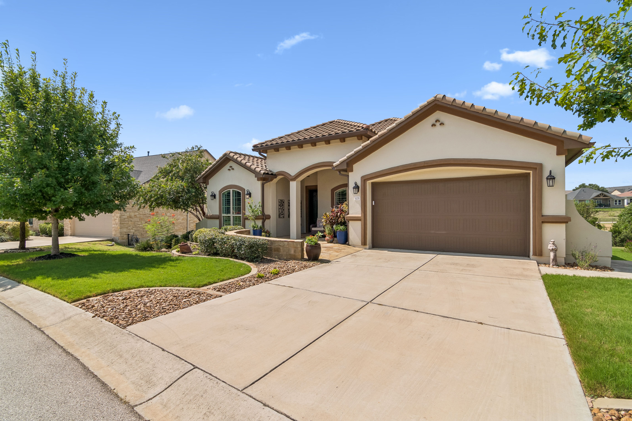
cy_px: 210
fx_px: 281
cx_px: 316
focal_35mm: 16
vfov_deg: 73.7
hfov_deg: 96.7
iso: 100
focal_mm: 11
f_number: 8
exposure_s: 1/500
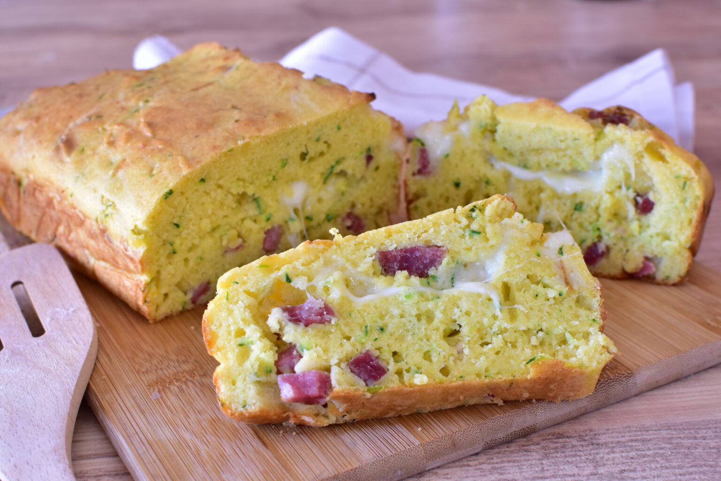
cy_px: 240
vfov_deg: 25.8
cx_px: 360
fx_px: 1051
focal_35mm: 52
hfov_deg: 37.9
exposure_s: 1/13
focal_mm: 35
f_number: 6.3
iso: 800
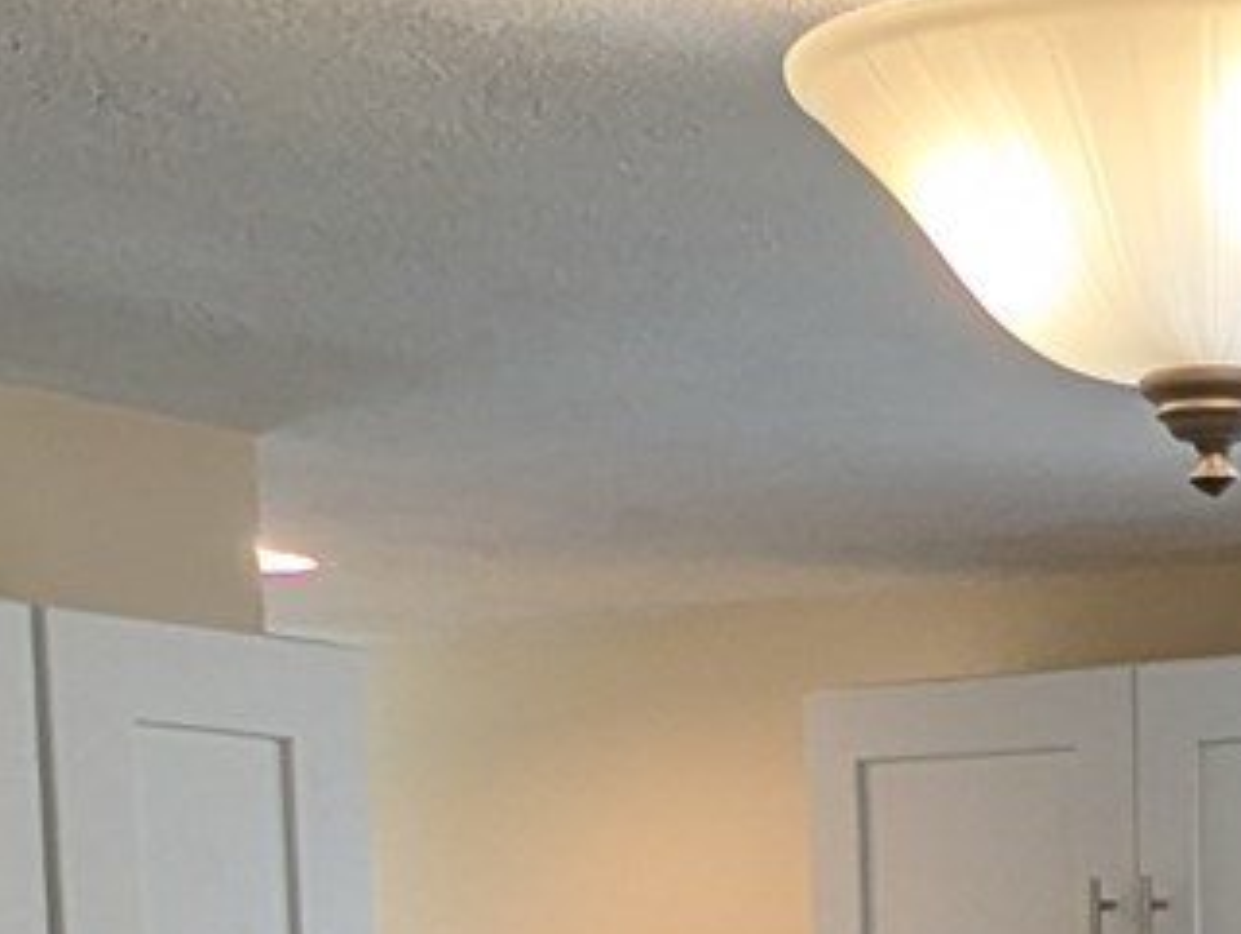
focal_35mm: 102
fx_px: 3662
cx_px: 1346
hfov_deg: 18.5
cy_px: 1852
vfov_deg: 12.8
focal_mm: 2.35
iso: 44
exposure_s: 1/120
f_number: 2.2
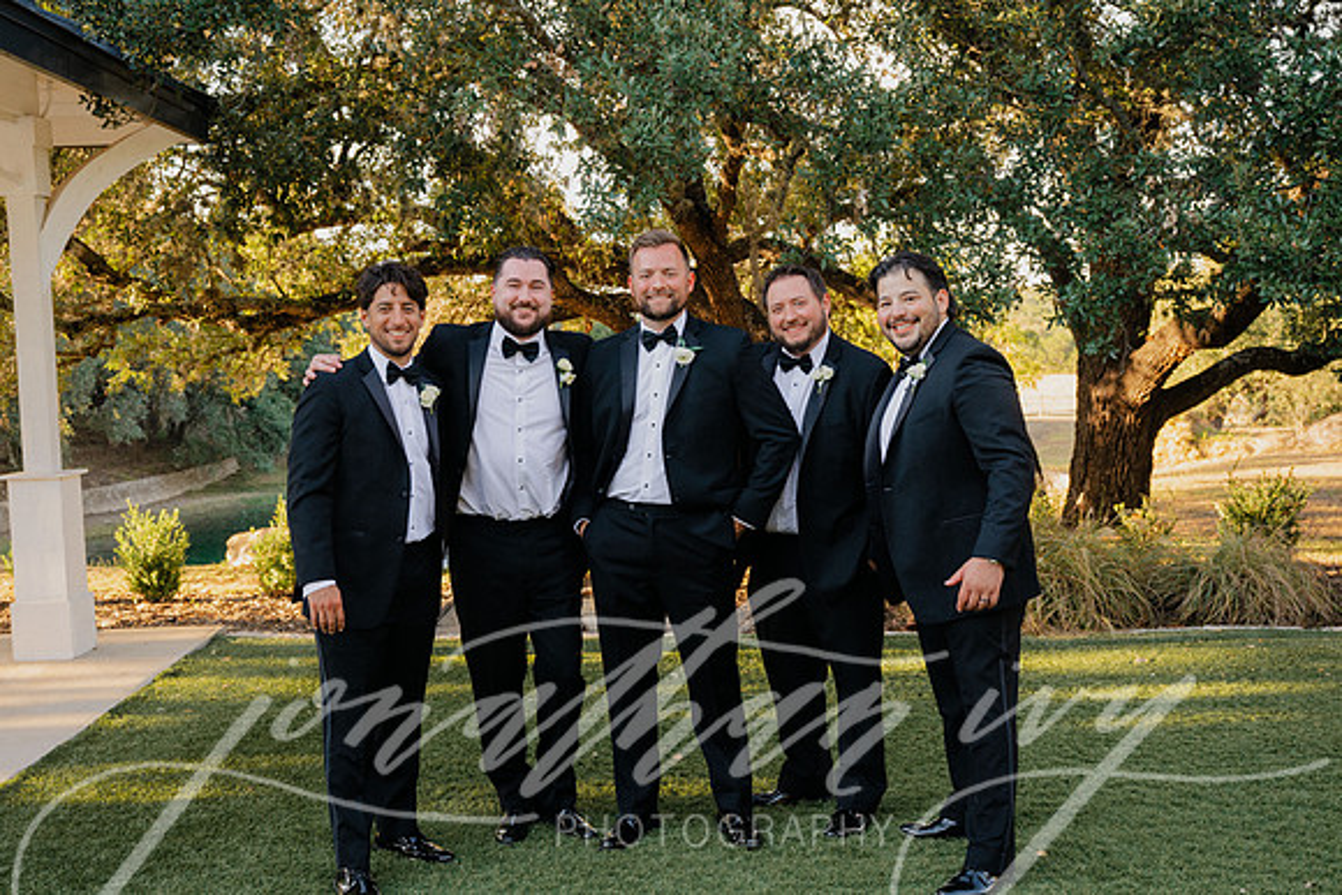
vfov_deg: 35.1
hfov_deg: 50.7
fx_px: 1417
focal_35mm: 38
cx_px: 671
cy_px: 448
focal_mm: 38
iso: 400
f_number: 4.5
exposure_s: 1/200
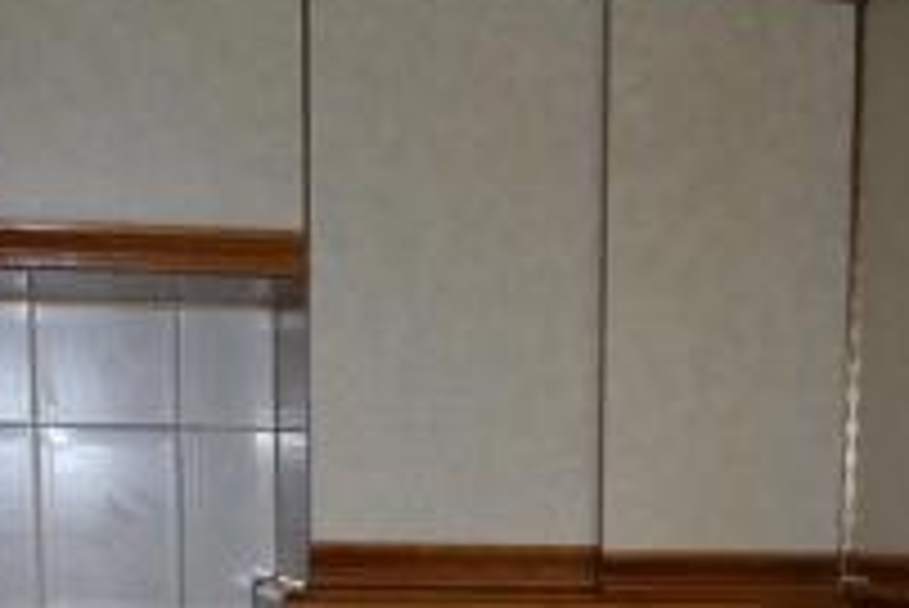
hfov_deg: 24.1
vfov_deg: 14.9
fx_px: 2122
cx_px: 596
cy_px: 953
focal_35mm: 84
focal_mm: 14
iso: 160
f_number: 3.5
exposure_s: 1/60
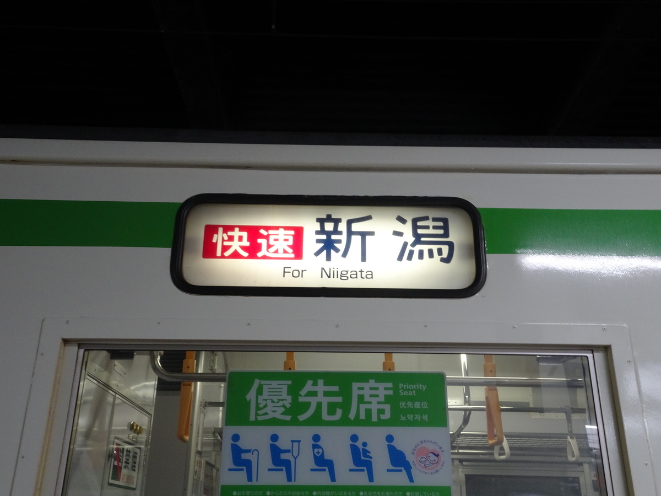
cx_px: 330
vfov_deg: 42.9
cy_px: 248
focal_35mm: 33
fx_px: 630
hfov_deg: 55.4
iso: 200
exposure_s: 1/40
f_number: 4
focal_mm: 5.61
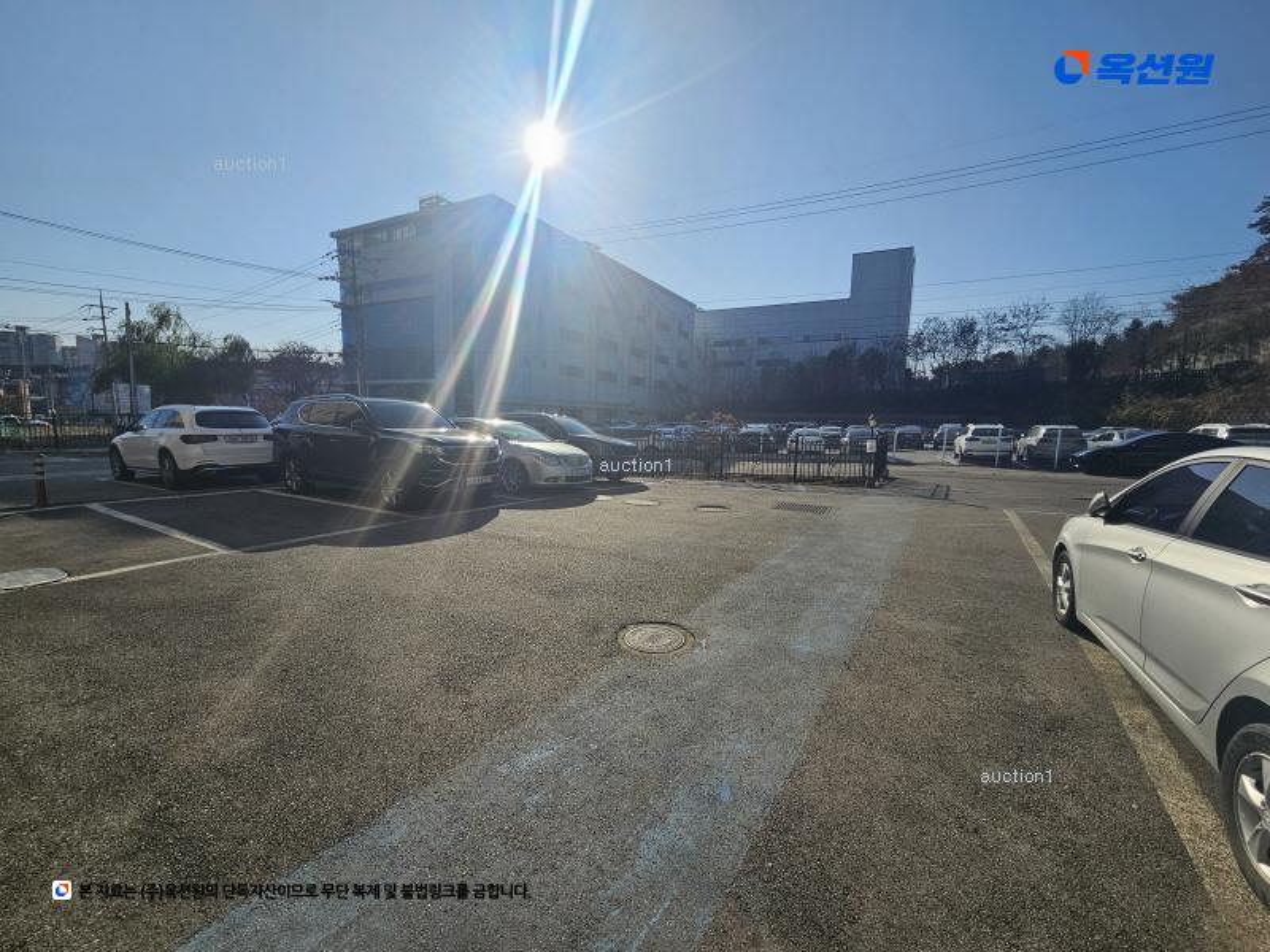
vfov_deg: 89.9
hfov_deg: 106.2
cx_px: 635
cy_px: 476
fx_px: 477
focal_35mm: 13
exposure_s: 1/5523
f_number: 2.2
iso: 50
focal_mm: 2.2
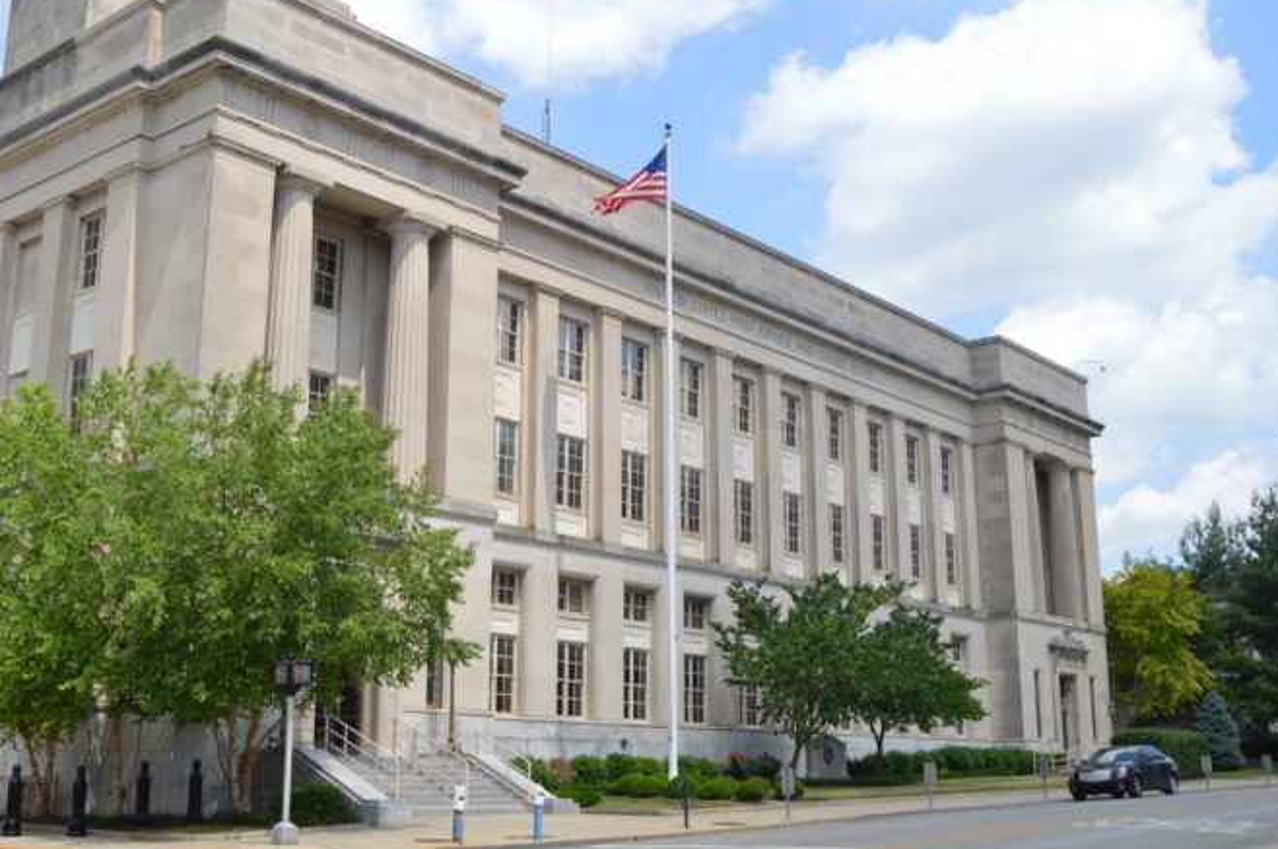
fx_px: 1489
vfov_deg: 31.8
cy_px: 377
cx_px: 575
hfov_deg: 46.4
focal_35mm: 42
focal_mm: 24
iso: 100
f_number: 8
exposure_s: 1/250
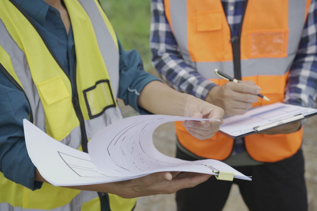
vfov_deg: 21.6
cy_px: 106
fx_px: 555
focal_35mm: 63
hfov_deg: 31.9
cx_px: 158
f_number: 4
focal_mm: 63
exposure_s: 1/640
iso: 250
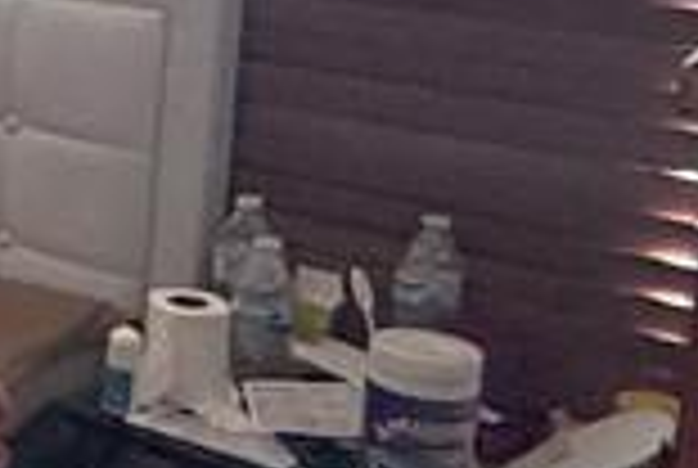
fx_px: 1865
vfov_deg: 14.1
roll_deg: +1.7
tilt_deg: -9.8
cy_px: -4
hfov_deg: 16.0
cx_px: -734
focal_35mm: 96
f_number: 2.2
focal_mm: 2.22
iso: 320
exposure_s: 1/82
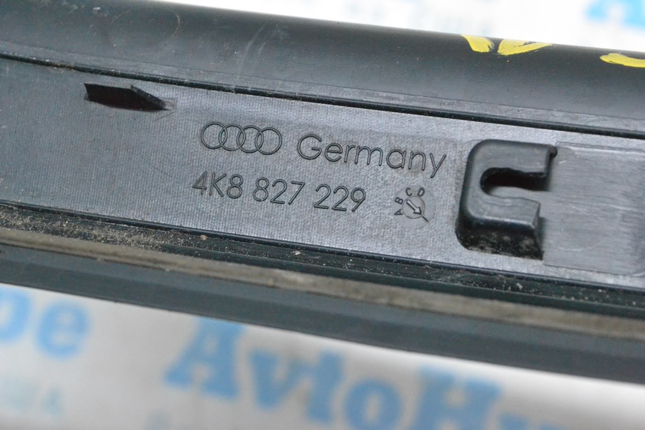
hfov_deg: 24.6
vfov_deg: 16.6
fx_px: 1478
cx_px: 322
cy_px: 215
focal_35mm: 82
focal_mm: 55
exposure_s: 1/160
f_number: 10
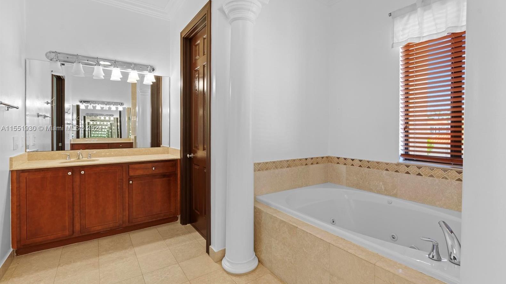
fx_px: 228
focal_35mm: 17
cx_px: 256
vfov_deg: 63.8
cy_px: 129
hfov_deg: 95.9
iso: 200
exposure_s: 1/1.25
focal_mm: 16
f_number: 9
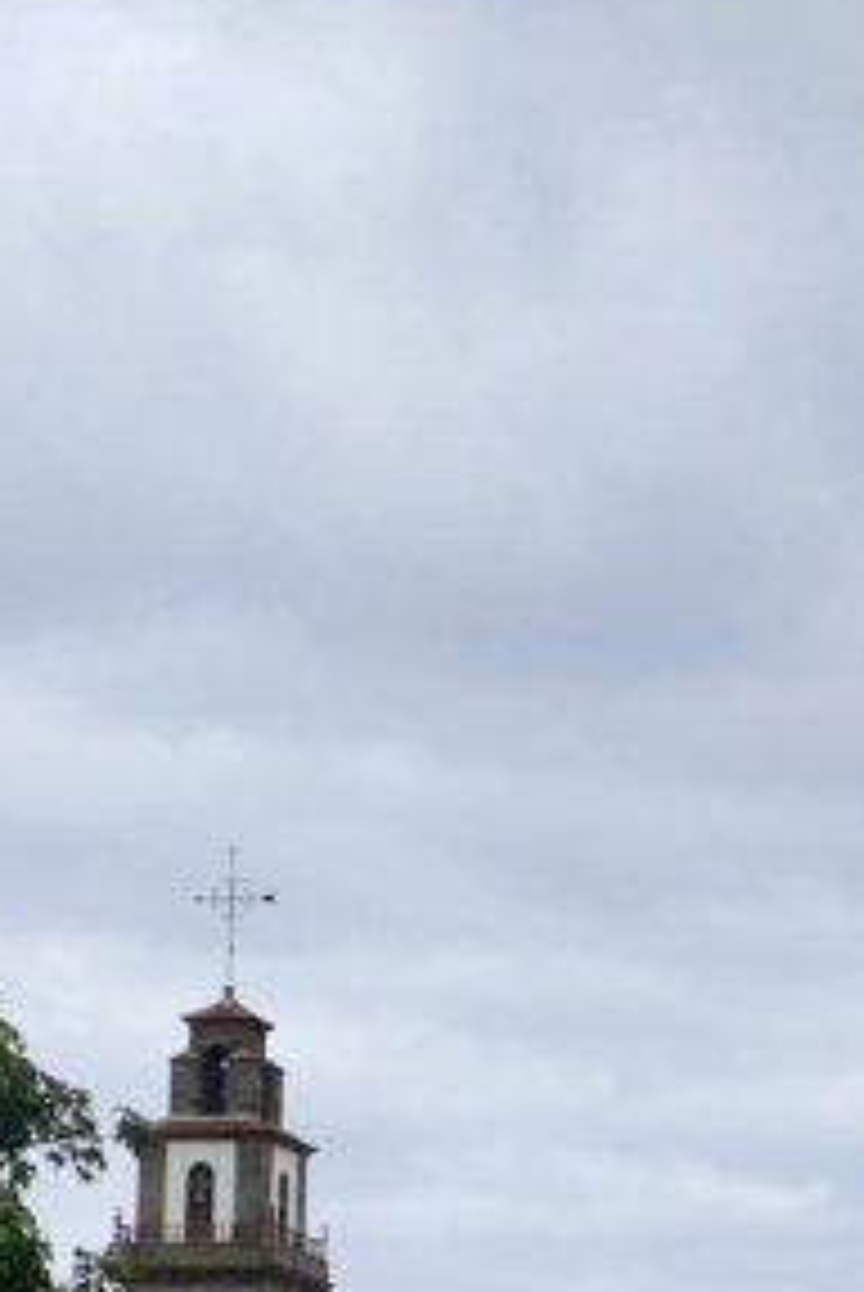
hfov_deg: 9.3
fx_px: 5279
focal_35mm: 147
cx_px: 616
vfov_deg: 13.7
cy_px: 1371
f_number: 5.6
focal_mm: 15.1
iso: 125
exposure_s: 1/320
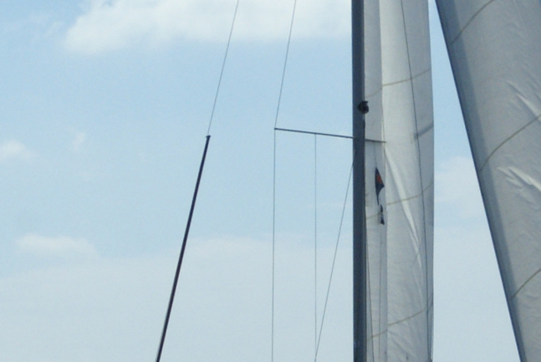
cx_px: 408
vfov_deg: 5.3
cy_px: 105
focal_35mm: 261
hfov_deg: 7.9
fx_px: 3926
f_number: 16
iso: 400
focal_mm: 45
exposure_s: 1/640
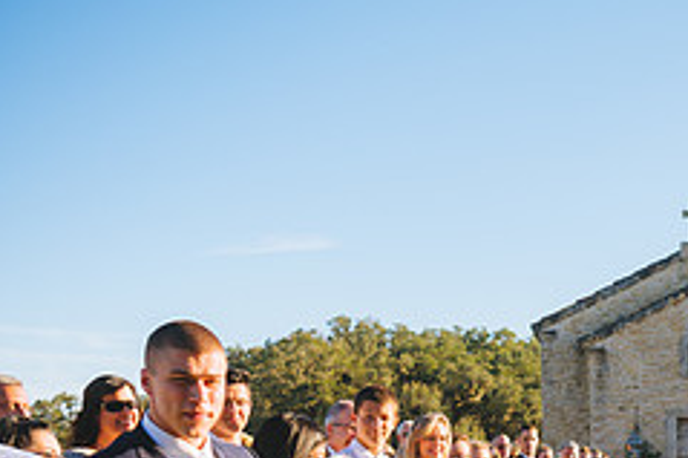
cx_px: 763
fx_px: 1299
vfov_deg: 18.9
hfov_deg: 27.1
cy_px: 542
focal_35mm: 68
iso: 100
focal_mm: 28
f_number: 3.5
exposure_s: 1/640
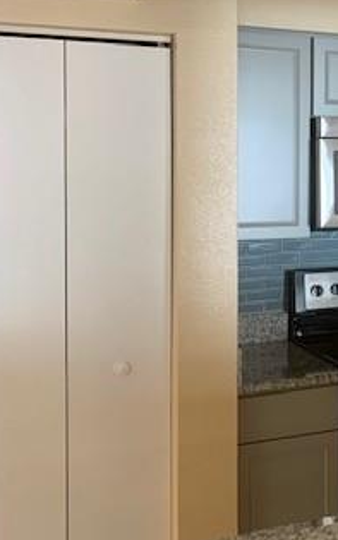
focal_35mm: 56
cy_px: 183
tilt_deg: -1.3
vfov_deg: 35.9
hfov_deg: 21.5
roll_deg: +1.2
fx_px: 825
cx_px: 401
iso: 320
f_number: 1.8
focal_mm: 4.25
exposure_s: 1/60
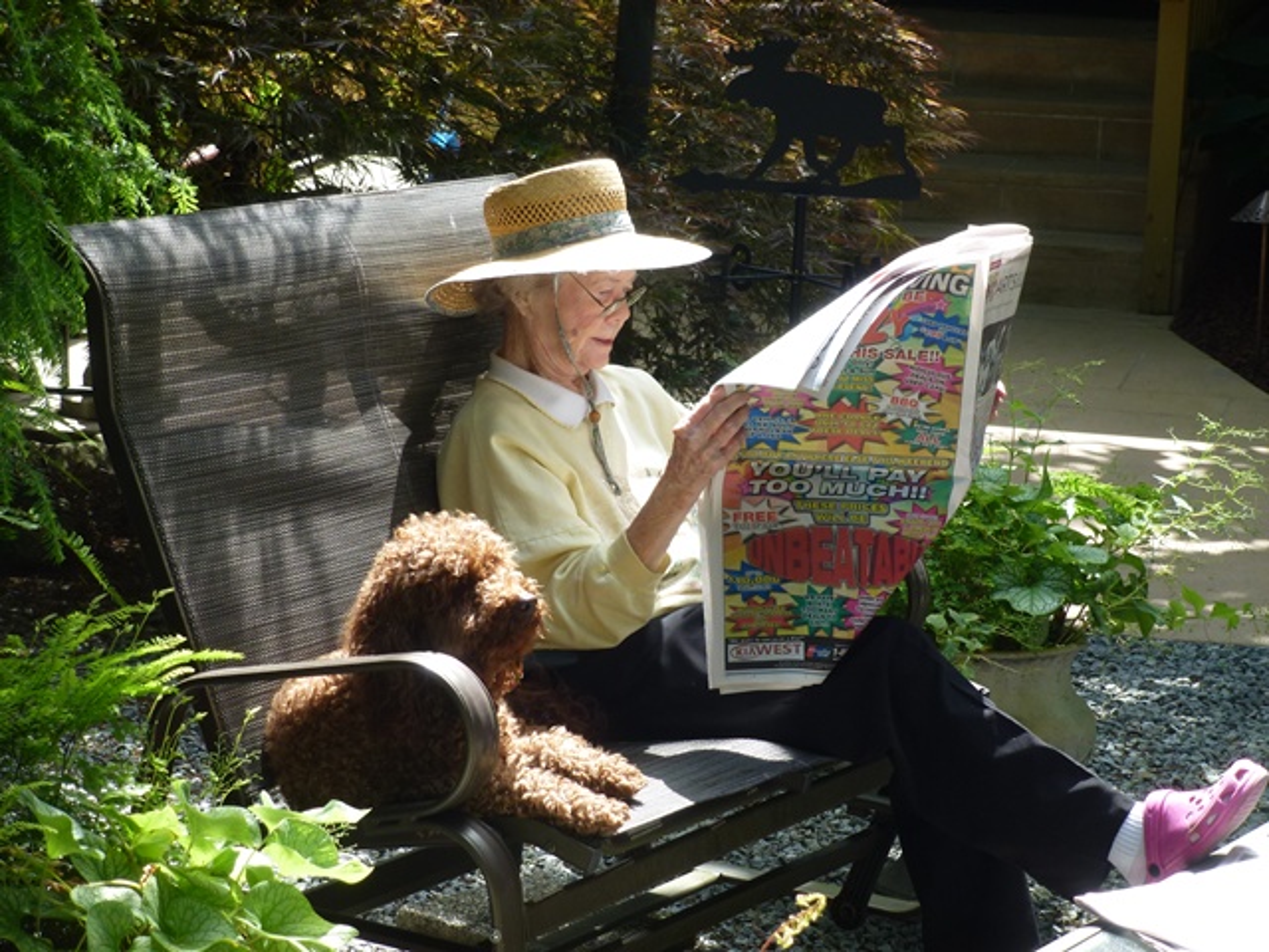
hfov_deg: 33.8
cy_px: 476
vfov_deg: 25.7
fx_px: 2090
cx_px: 634
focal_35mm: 57
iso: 100
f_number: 4.4
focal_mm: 10.1
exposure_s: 1/125
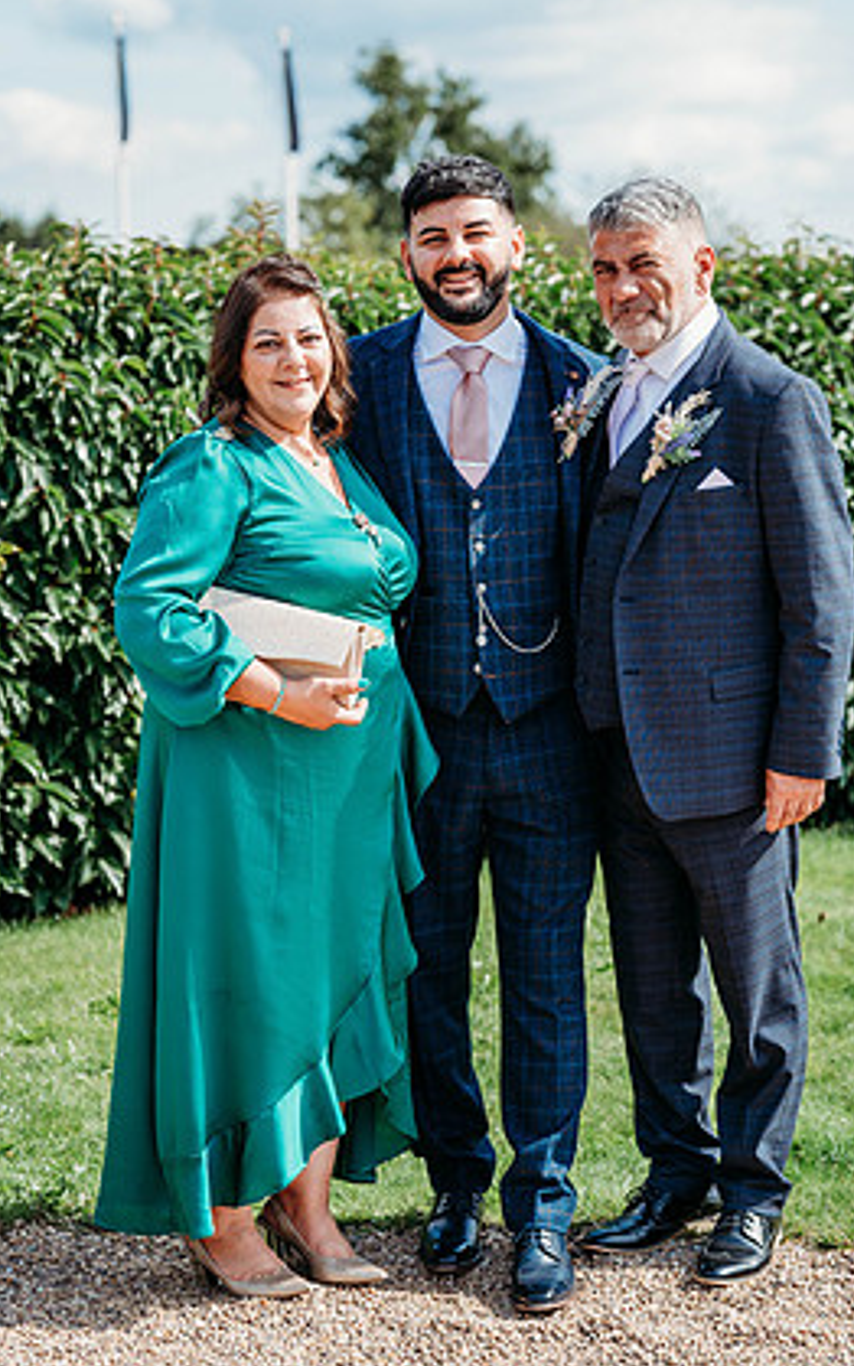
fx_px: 3462
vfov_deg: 22.3
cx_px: 484
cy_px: 639
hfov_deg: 14.1
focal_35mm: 93
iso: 100
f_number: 4
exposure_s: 1/400
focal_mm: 85
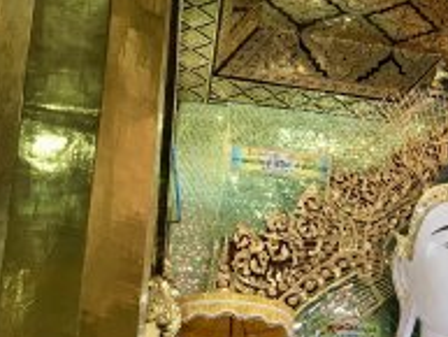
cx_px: 548
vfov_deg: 15.7
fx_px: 1191
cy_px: 345
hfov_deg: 19.9
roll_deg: +1.7
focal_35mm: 92
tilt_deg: +16.5
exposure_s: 1/30
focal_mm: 4.15
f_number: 2.2
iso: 25
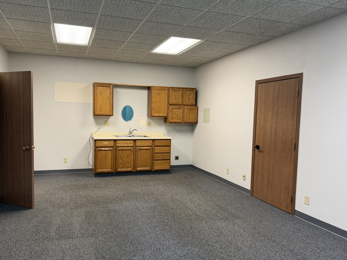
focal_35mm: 27
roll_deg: -0.9
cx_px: 155
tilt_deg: -4.3
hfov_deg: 65.2
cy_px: 136
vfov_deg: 51.3
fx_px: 271
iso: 200
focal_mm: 6.76
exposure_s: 1/60
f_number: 1.78
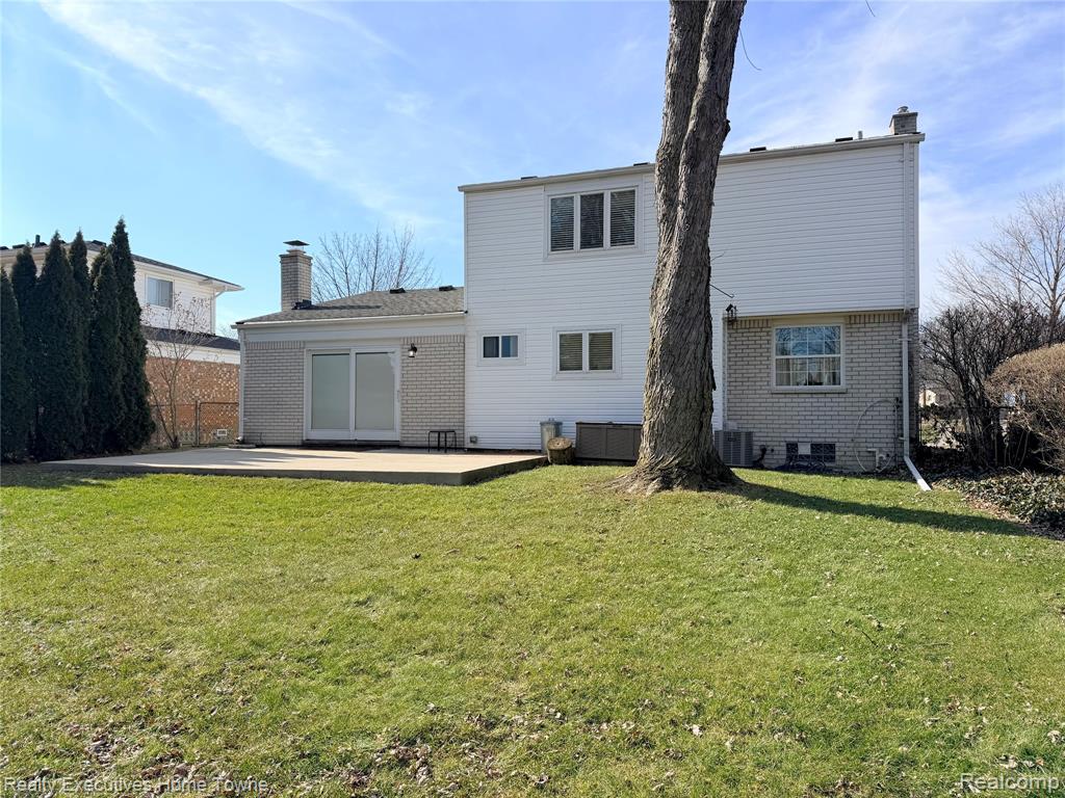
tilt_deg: +0.2
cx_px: 532
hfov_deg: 71.6
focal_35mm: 24
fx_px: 738
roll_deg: +0.1
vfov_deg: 56.8
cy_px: 399
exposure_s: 1/4673
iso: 80
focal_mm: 6.76
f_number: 1.78
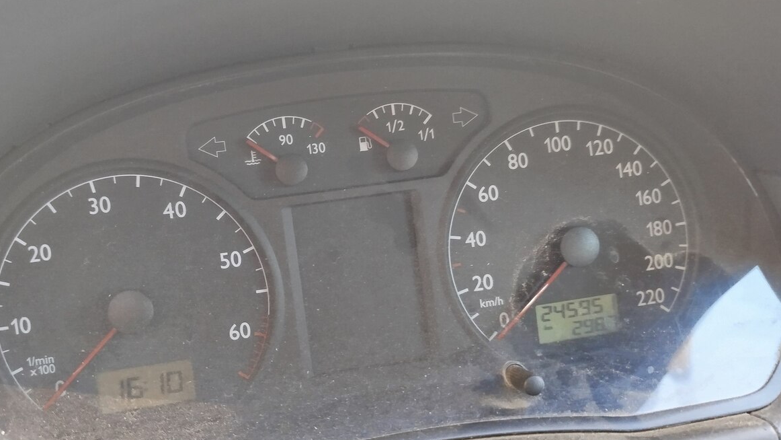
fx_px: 746
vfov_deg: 32.8
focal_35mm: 36
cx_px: 329
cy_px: 260
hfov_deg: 55.0
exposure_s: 1/33
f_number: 1.7
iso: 250
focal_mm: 5.31
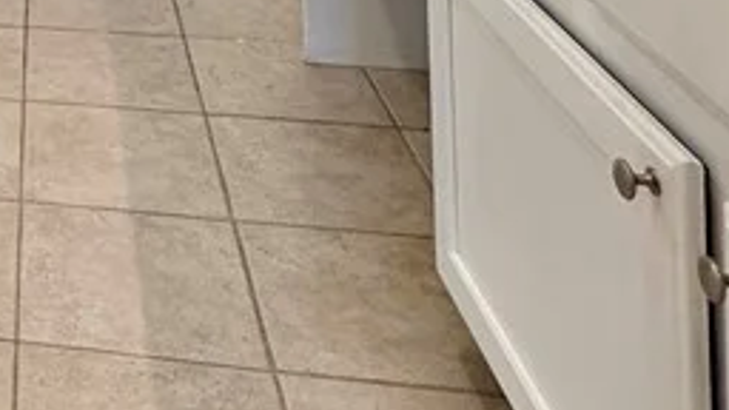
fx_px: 1179
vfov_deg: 14.9
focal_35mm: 61
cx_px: -214
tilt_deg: +0.2
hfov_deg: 28.4
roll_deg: +1.3
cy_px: -478
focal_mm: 2.22
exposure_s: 1/120
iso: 125
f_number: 2.2
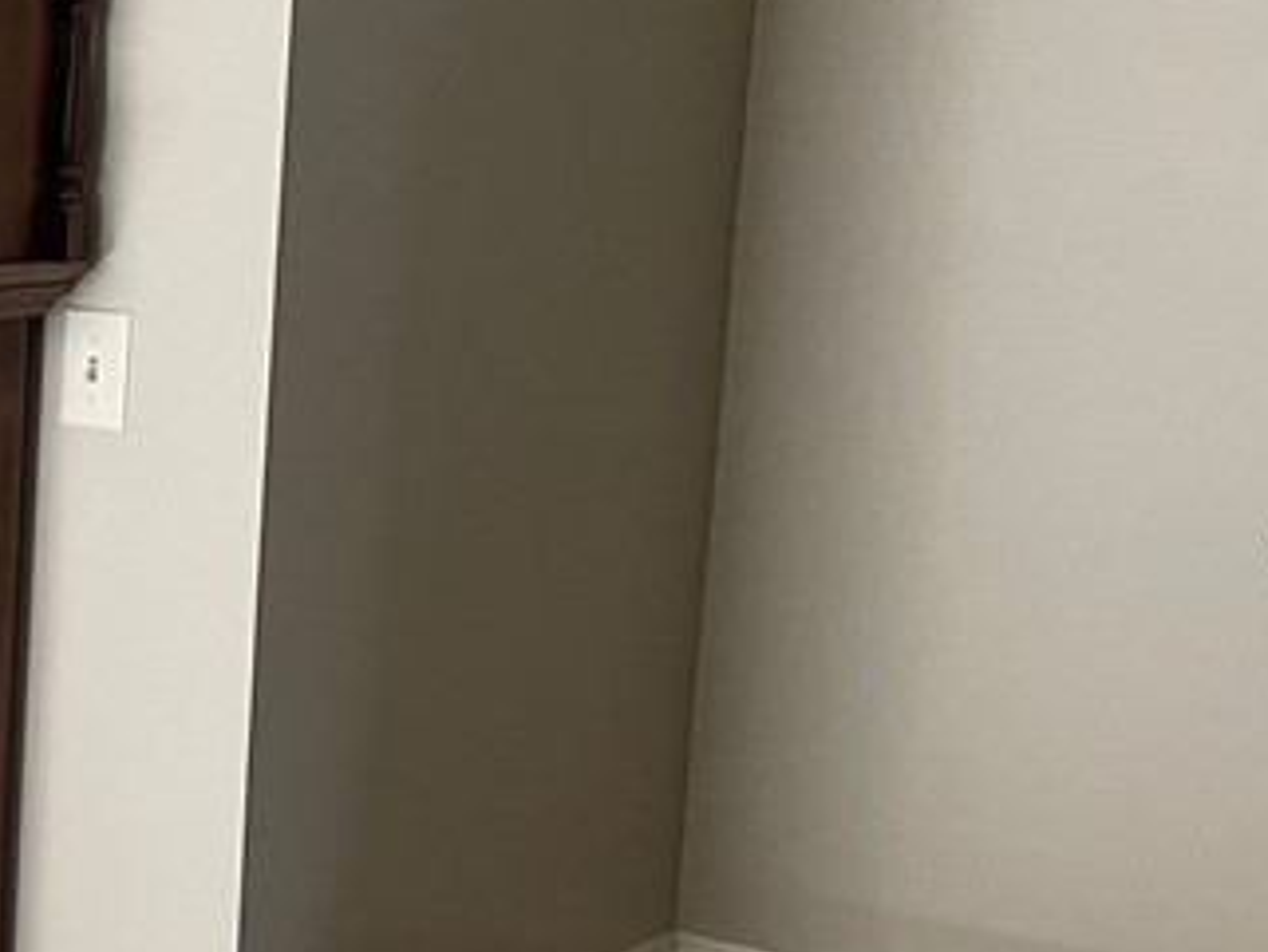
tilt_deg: -9.0
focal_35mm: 83
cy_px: 604
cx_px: -612
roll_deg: +0.0
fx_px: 3041
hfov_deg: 20.3
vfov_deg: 17.8
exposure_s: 1/97
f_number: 1.6
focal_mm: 4.2
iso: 125
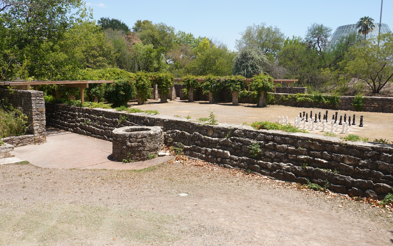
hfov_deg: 64.6
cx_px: 196
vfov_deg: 43.1
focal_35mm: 29
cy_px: 125
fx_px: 311
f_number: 14
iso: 100
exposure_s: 1/60
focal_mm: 28
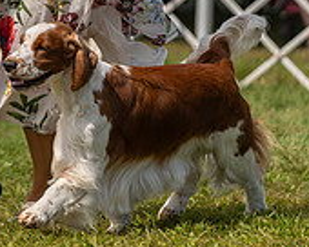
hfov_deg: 3.8
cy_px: -35
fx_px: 4664
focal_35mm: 510
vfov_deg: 3.0
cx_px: -110
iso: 200
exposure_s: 1/3200
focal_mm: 137
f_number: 2.8
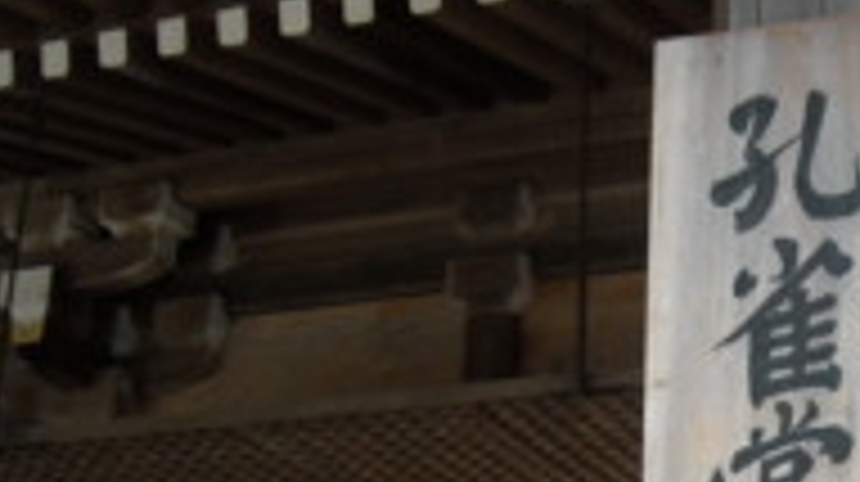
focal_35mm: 90
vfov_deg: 13.2
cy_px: 518
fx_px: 2050
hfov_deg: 23.1
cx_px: 770
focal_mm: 5.7
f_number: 2.8
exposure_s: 1/176
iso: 183
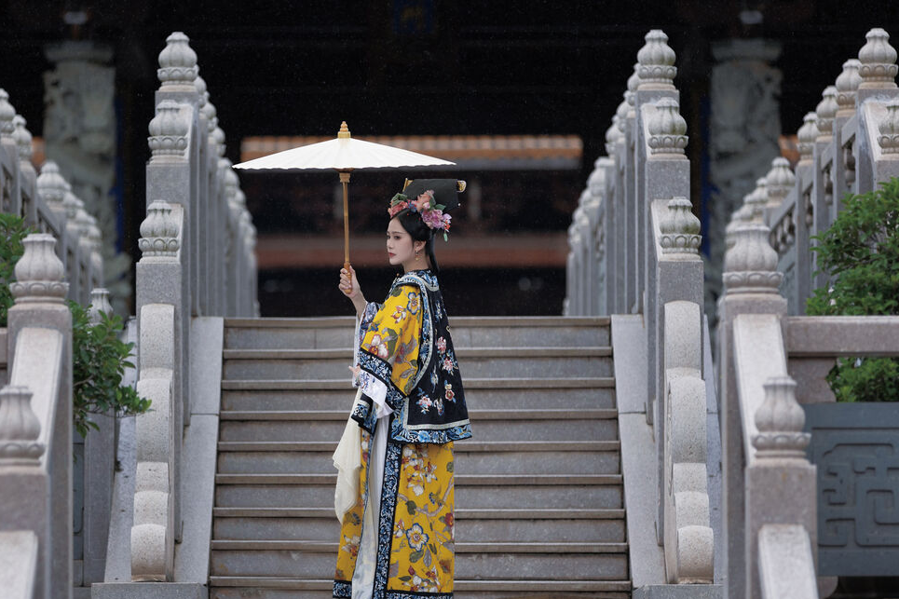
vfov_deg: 6.0
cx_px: 385
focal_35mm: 230
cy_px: 328
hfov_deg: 9.0
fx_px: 5742
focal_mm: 185
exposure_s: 1/640
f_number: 2.8
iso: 200
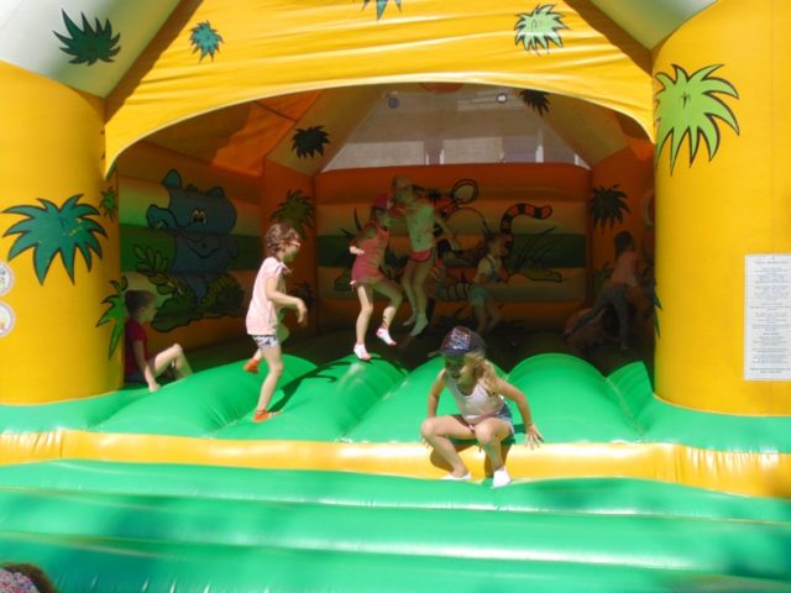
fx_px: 686
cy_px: 296
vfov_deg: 46.8
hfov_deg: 60.0
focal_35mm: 30
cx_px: 396
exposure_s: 1/250
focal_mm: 5.4
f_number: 8
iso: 80
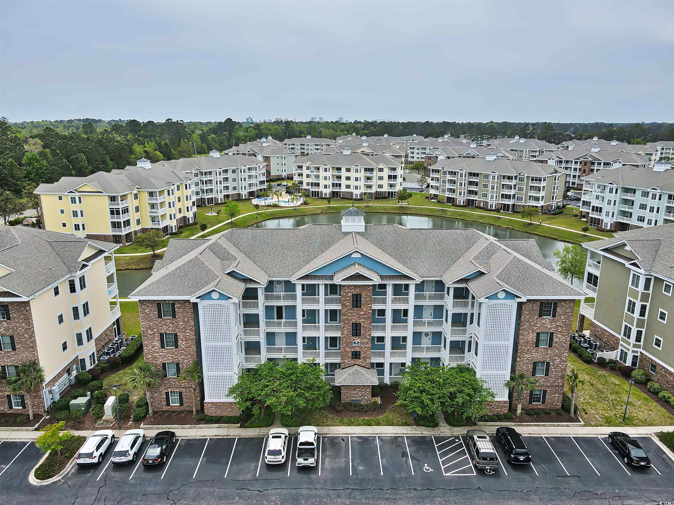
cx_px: 337
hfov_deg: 71.6
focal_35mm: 24
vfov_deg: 56.8
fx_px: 467
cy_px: 252
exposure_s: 1/725
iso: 100
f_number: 2.8
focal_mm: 4.5
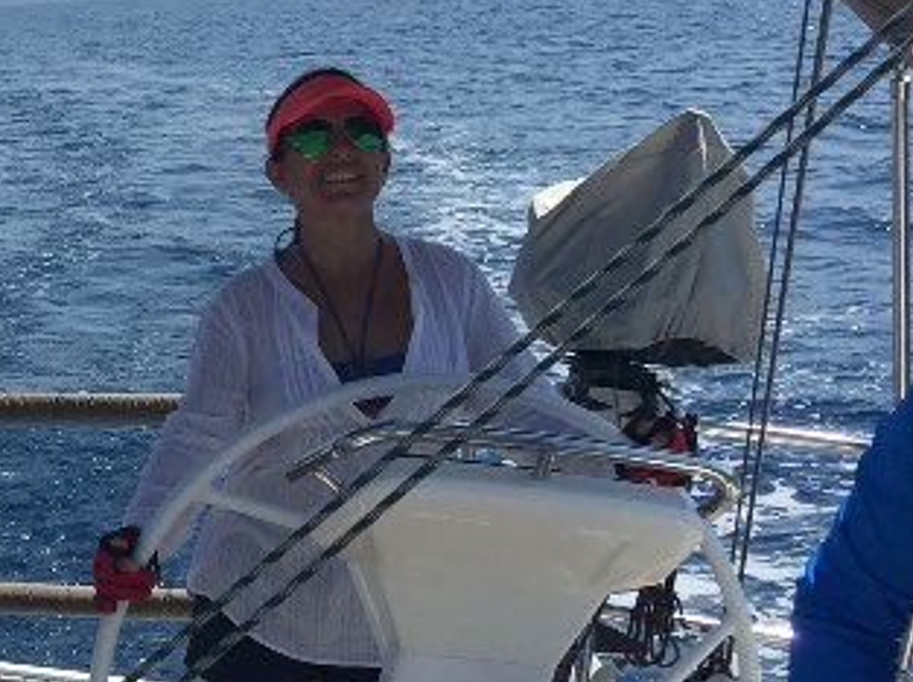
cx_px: 0
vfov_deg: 15.4
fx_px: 2503
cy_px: 152
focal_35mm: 95
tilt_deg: -2.2
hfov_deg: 20.0
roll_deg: +1.8
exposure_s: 1/3049
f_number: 2.2
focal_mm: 4.15
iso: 32
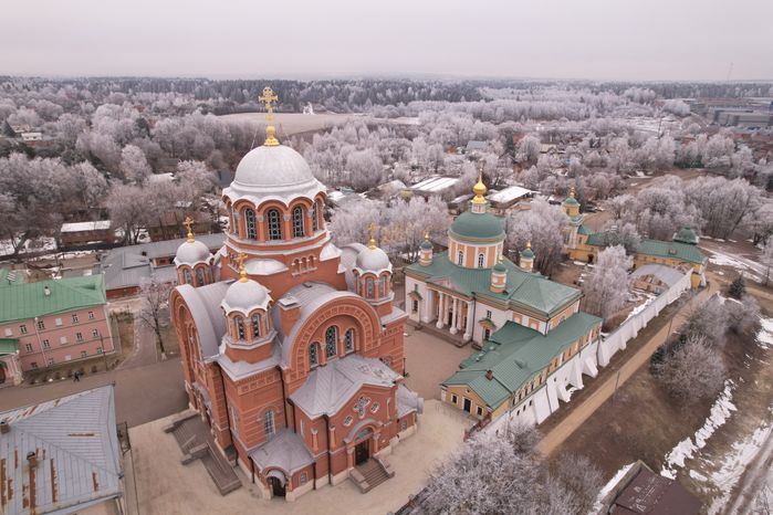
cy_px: 258
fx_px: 472
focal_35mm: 22
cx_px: 386
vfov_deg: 57.2
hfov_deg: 78.6
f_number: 2.8
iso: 110
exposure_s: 1/250
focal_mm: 8.38
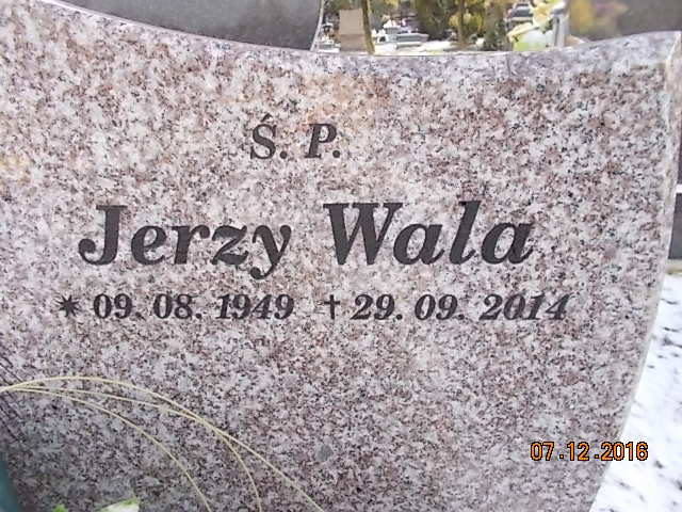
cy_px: 256
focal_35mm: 26
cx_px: 341
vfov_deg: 53.1
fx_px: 512
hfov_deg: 67.3
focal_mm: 4.6
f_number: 3.2
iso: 80
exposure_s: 1/100
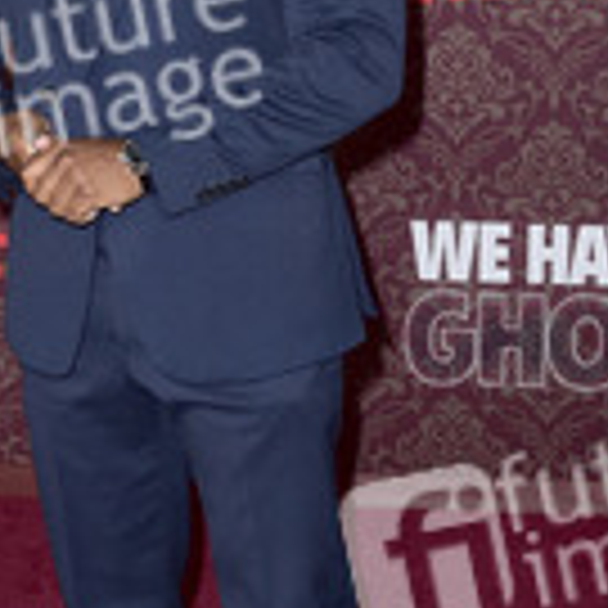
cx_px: 164
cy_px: 306
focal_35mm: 126
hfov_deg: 13.8
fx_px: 2504
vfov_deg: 13.8
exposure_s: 1/250
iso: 400
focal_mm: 50
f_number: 6.3
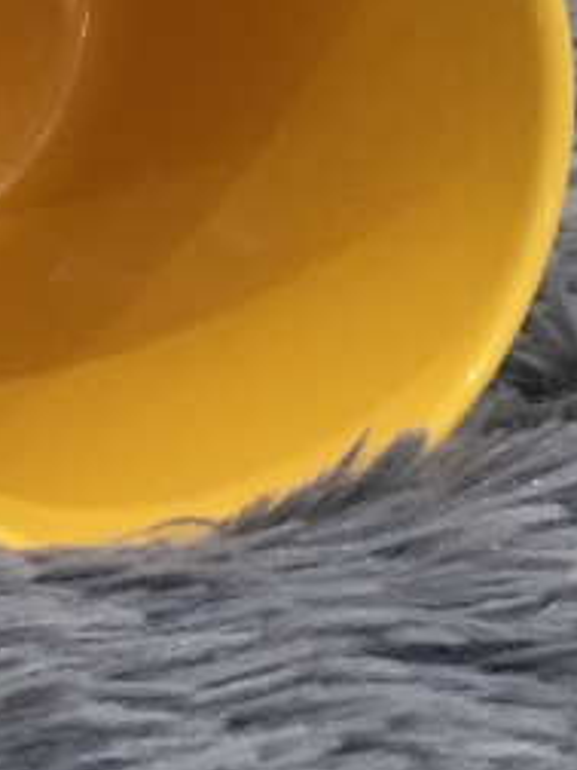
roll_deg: -0.9
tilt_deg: -10.0
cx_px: -18
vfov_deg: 13.5
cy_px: -379
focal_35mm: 138
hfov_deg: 10.6
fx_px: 3067
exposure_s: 1/33
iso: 80
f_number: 2.2
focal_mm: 4.15
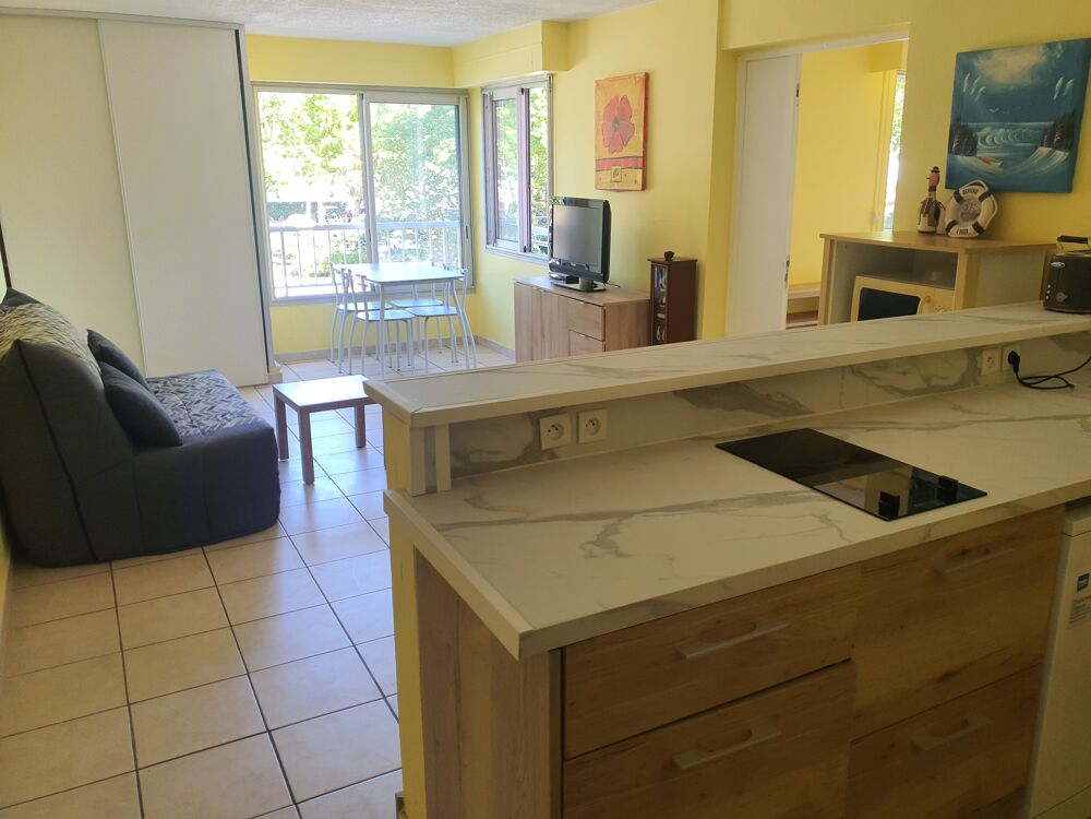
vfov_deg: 53.1
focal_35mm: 26
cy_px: 410
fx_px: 819
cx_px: 546
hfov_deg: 67.3
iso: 50
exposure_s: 1/100
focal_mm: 4.3
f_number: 1.5
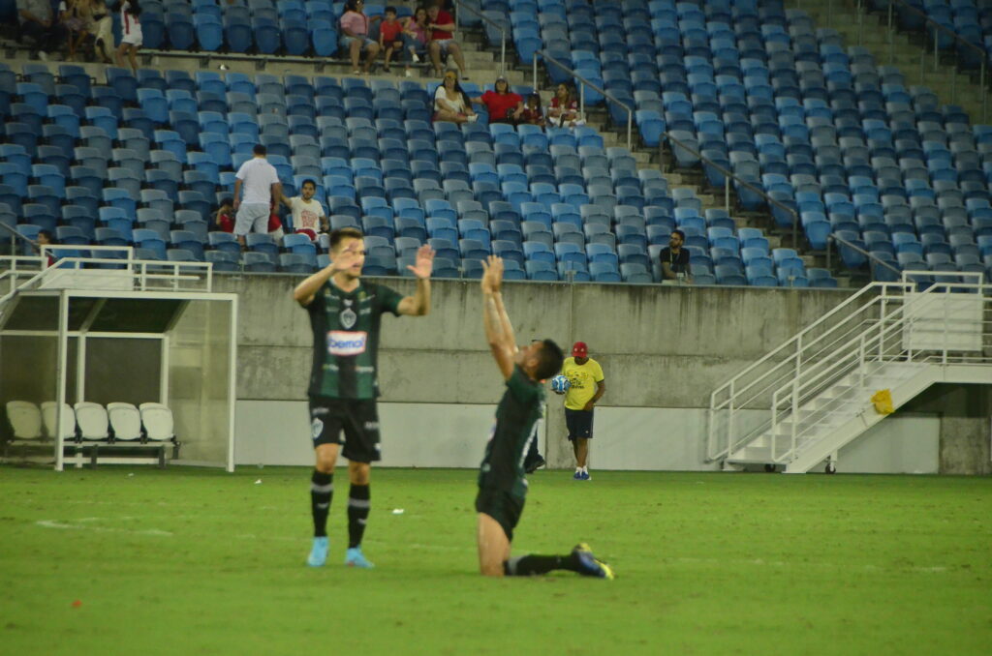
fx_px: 8249
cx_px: 496
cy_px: 328
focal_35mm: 300
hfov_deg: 6.9
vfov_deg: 4.6
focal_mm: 200
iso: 4000
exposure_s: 1/1000
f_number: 5.6
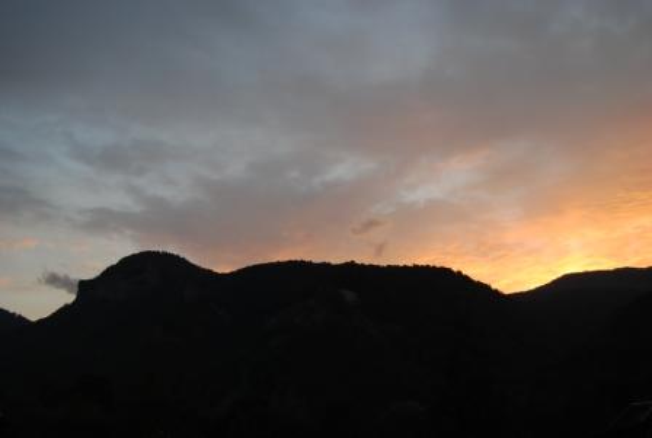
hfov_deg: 49.4
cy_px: 219
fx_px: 708
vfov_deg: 34.4
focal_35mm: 39
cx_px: 326
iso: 200
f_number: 4.2
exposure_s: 1/60
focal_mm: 26
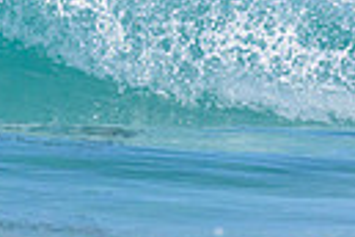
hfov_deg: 0.6
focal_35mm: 3738
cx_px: 64
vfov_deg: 0.4
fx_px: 36858
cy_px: -166
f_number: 11
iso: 1250
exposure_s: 1/2000
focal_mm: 800
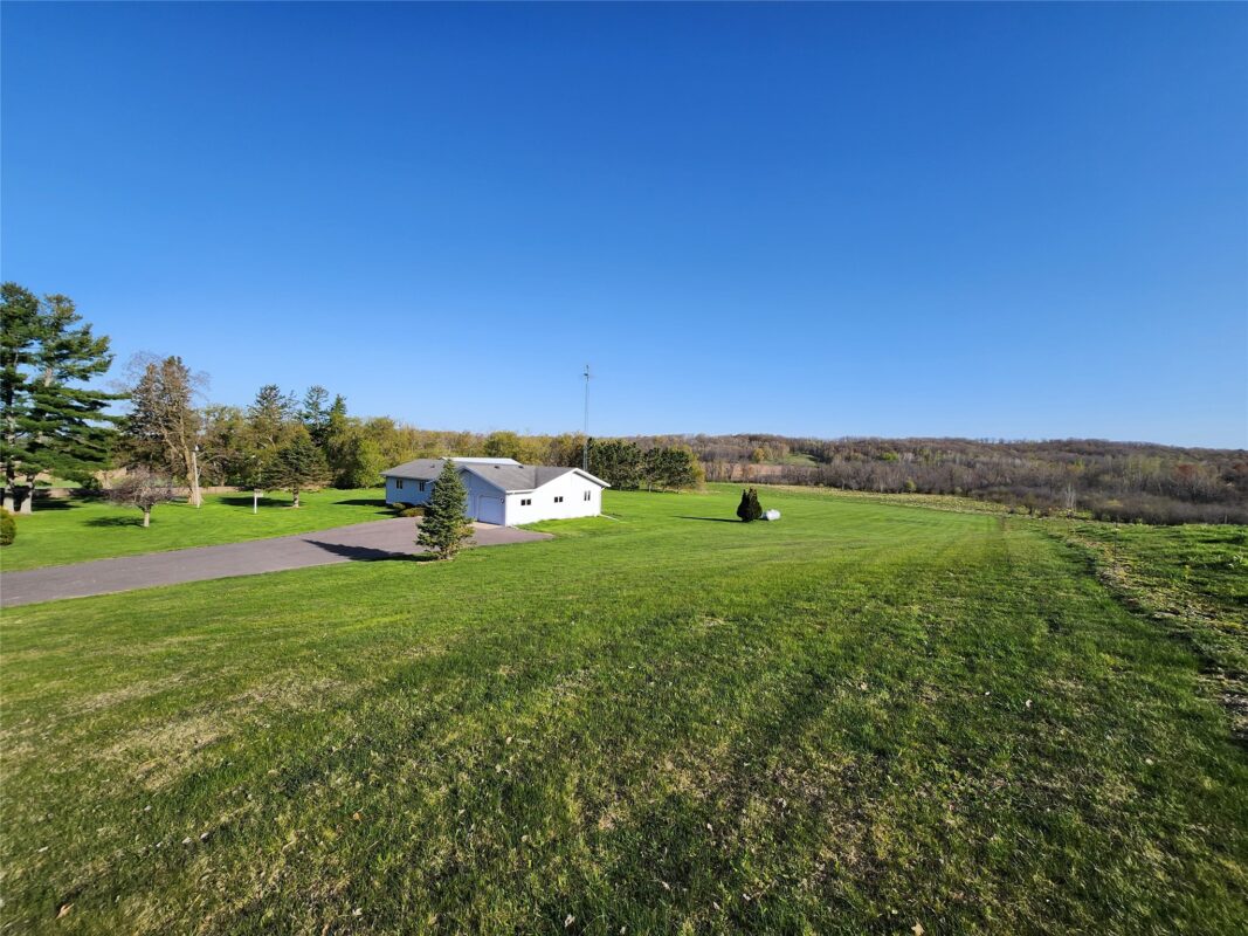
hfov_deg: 106.2
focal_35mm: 13
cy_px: 468
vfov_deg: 89.9
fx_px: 469
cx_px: 624
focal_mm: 1.7
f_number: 2.2
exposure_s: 1/1058
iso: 32
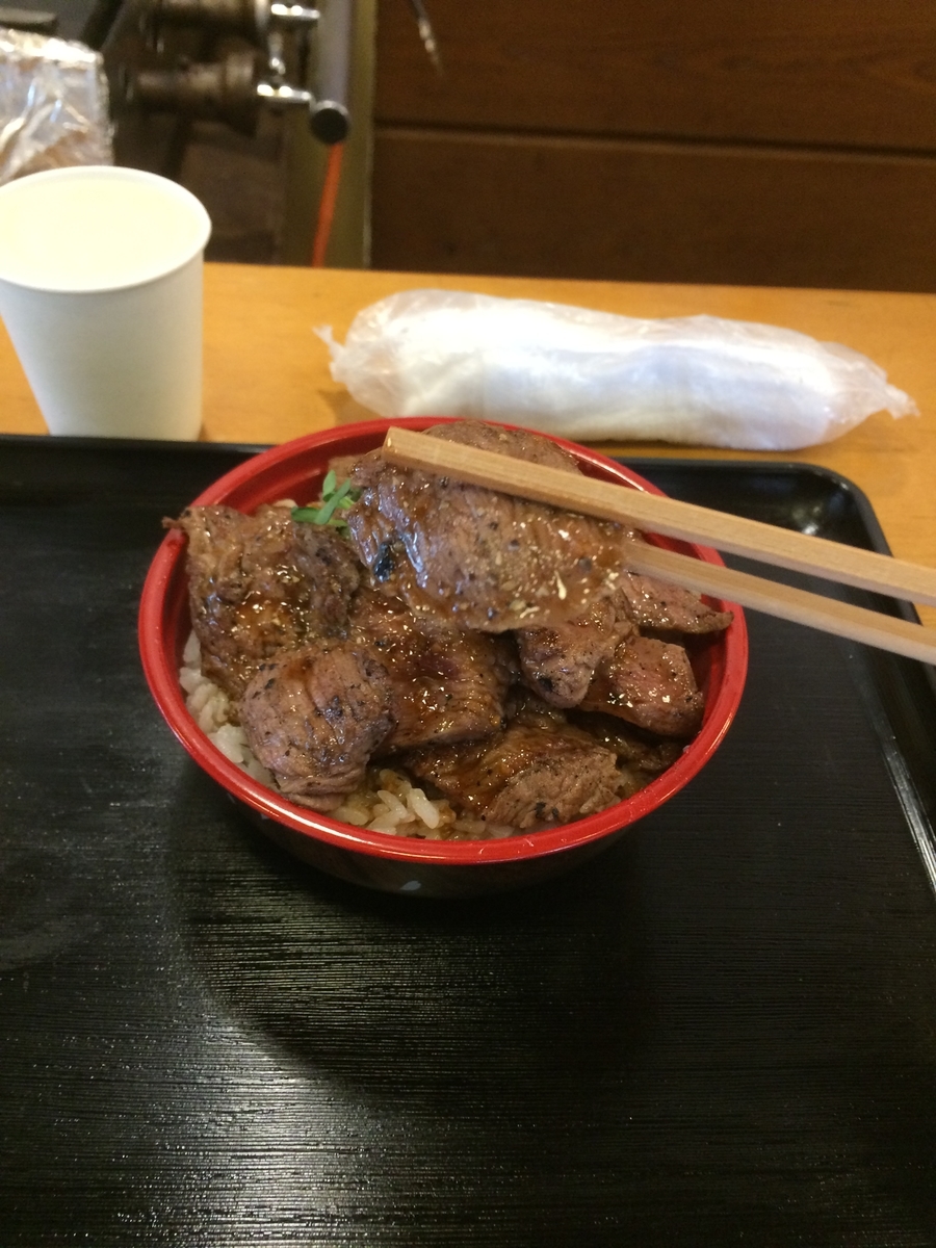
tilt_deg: -47.9
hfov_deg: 48.2
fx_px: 1046
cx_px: 468
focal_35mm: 29
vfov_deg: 61.7
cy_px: 624
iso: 250
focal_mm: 4.15
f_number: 2.2
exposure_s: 1/30
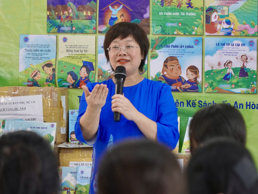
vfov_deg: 6.8
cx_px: 130
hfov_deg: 9.0
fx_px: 1637
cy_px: 95
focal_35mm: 220
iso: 1000
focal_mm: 103
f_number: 4
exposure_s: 1/160
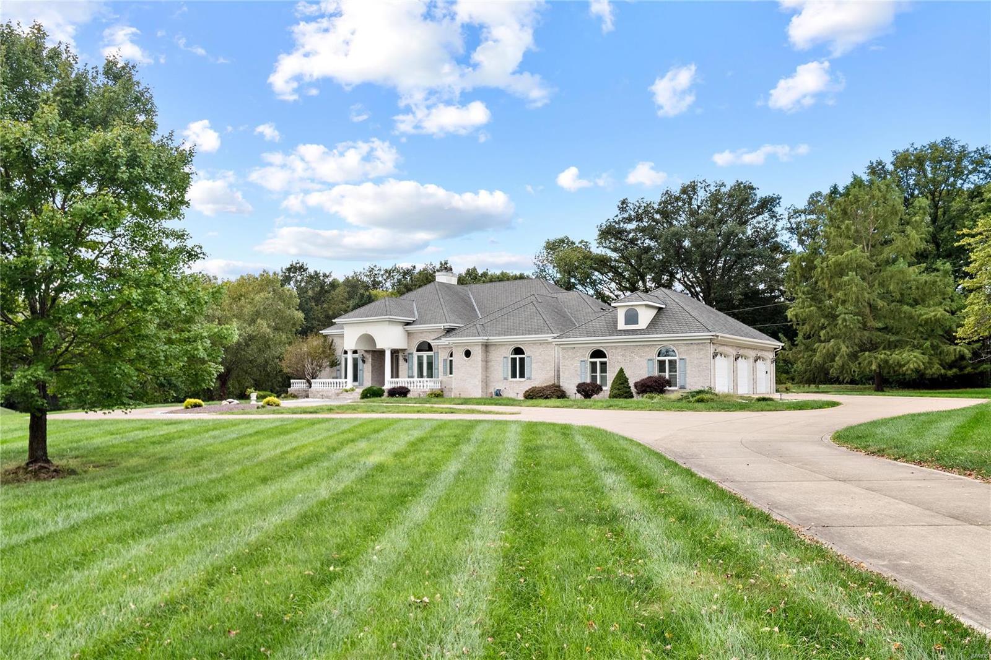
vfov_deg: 46.4
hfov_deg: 65.5
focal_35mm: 28
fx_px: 771
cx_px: 496
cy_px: 330
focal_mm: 14
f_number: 8
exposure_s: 1/250
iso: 400
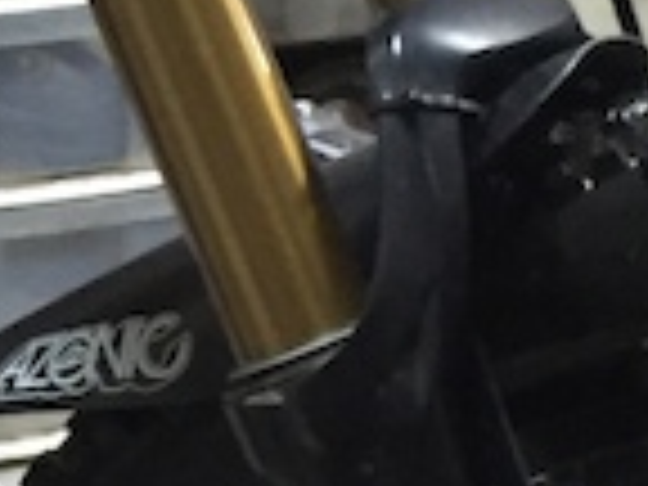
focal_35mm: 206
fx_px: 3856
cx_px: -310
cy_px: 374
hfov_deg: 9.4
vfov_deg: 7.2
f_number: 2.2
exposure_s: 1/24
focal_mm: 4.15
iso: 250
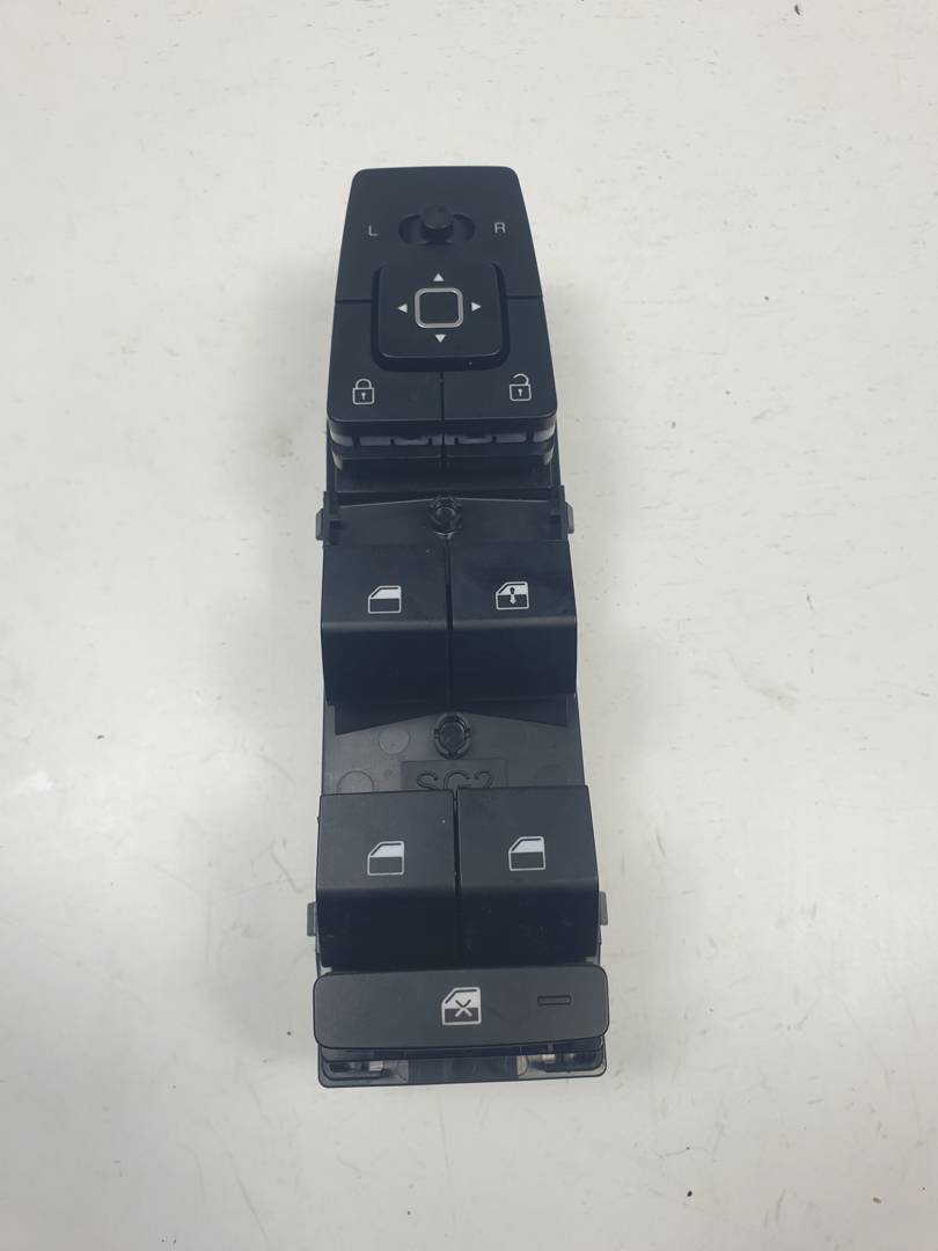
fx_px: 939
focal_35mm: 26
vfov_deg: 67.3
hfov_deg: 53.1
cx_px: 469
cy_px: 626
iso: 50
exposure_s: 1/218
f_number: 2.4
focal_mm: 4.3
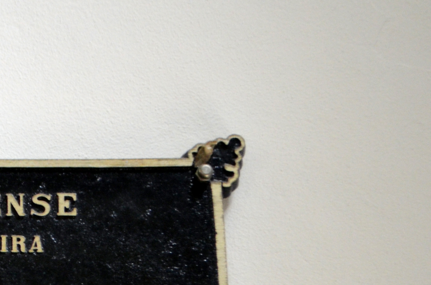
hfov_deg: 11.0
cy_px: 416
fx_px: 2186
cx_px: -108
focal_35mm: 183
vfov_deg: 7.4
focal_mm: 40
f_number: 5.3
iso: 1000
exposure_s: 1/30
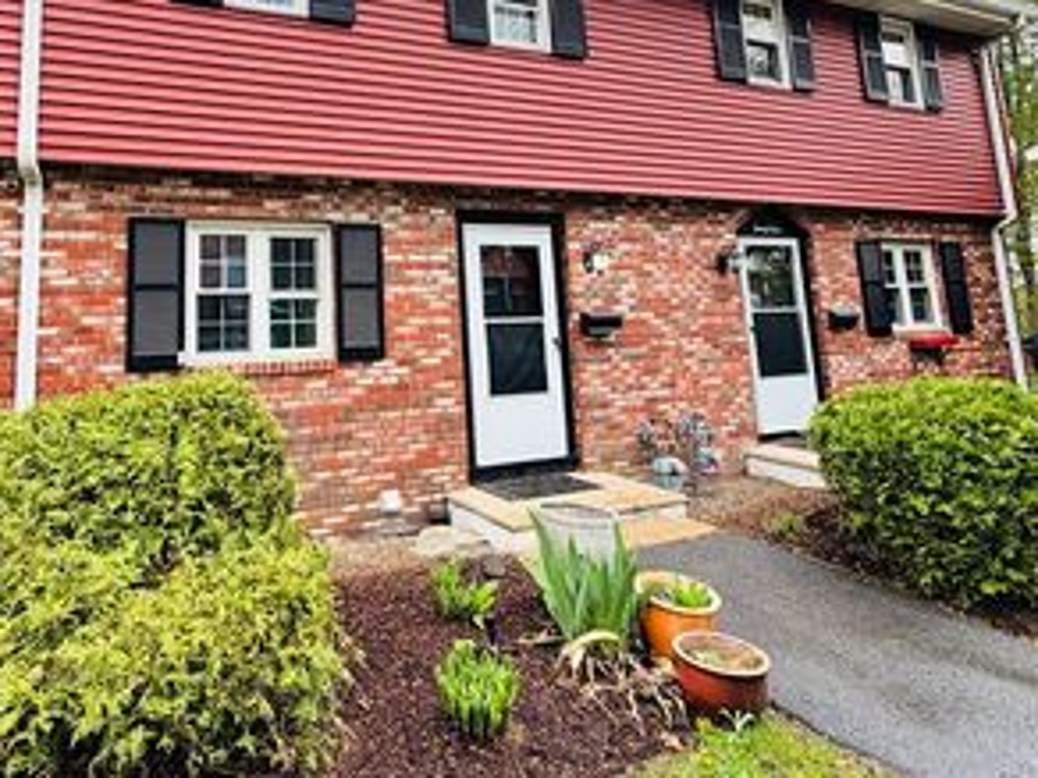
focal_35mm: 24
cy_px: 226
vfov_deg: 54.9
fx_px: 720
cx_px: 377
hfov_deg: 70.2
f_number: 2.2
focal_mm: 2.22
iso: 50
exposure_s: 1/178
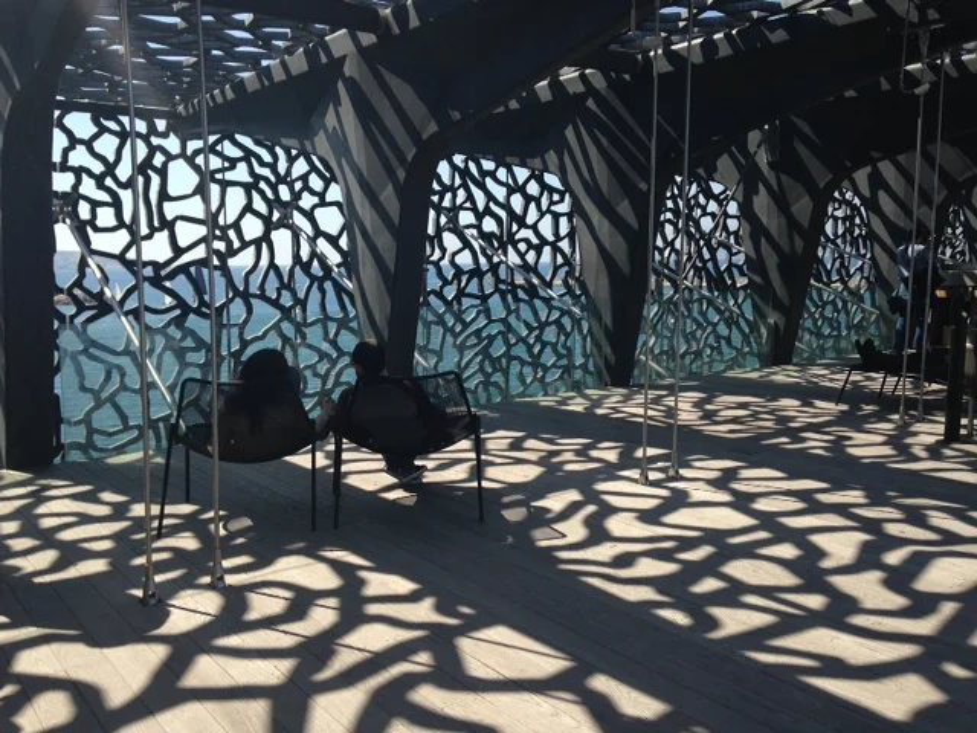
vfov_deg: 42.9
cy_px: 366
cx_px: 488
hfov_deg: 55.4
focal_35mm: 33
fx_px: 931
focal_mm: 4.12
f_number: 2.4
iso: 50
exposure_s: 1/1506
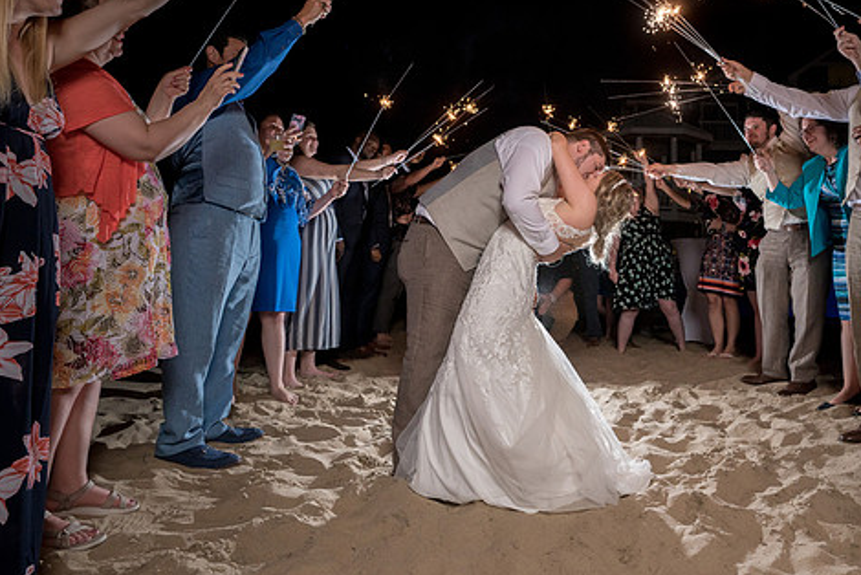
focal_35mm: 25
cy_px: 223
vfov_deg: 50.9
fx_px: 598
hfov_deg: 70.2
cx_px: 543
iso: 2000
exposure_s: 1/200
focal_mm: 17
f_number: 5
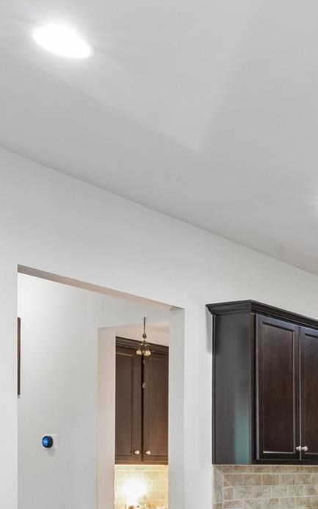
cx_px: 539
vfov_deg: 38.2
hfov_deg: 20.6
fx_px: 666
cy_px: 482
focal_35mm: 48
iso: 400
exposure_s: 1/1.25
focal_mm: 16
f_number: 13
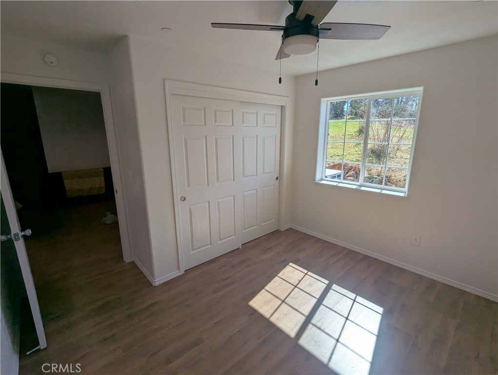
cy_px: 188
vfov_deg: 78.2
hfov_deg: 94.4
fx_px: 230
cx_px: 249
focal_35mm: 16
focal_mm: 2.35
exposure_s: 1/869
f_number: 2.2
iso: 37
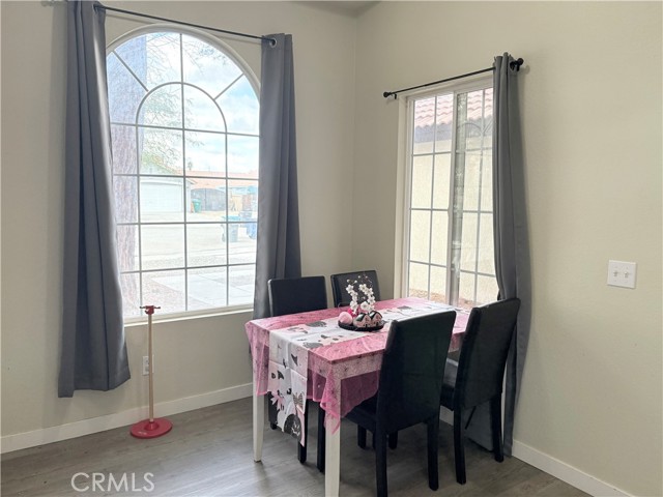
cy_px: 248
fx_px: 498
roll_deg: -0.3
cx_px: 332
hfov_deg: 67.3
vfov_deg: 53.1
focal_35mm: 26
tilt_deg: -6.7
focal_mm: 5.96
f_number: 1.6
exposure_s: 1/206
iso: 64
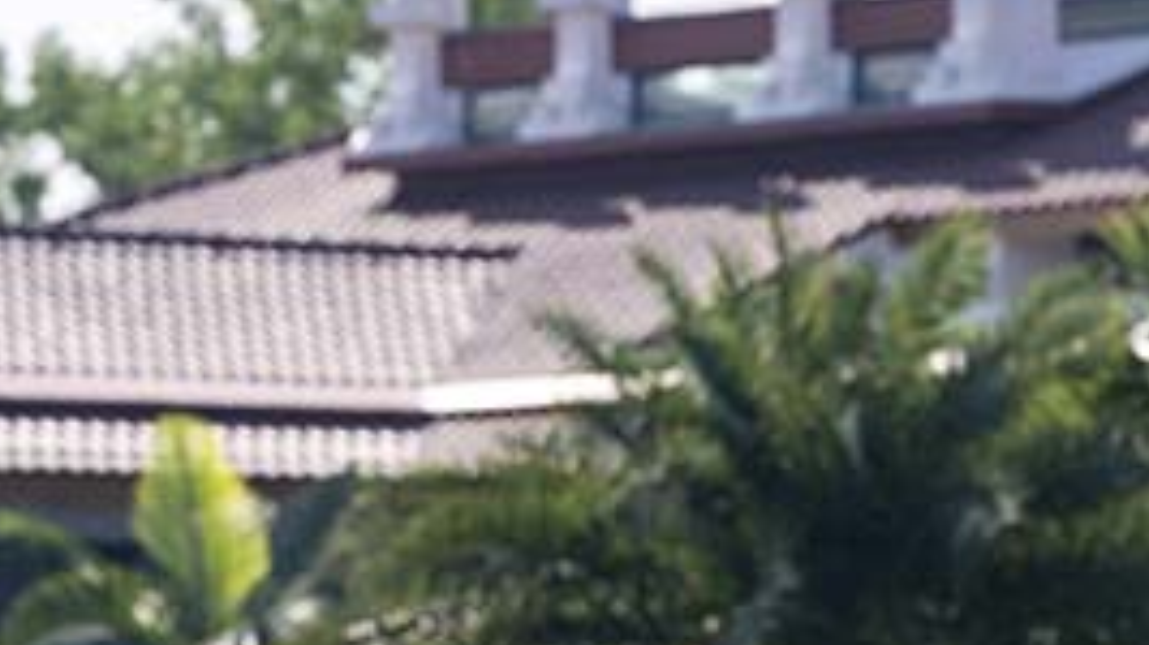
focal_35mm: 376
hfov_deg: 5.7
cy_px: 1054
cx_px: 271
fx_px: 11452
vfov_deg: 3.2
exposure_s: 1/2000
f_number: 5
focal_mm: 100
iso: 450
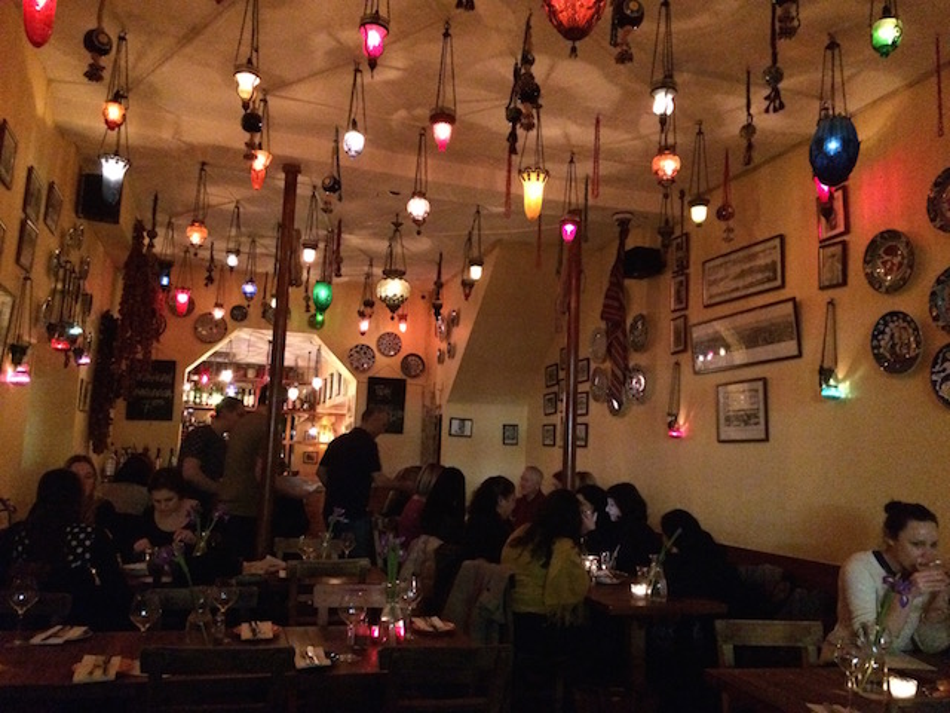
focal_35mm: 29
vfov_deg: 48.2
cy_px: 356
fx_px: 796
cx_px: 475
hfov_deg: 61.7
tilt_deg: +7.4
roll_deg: -0.3
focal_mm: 4.15
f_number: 2.2
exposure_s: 1/15
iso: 1250
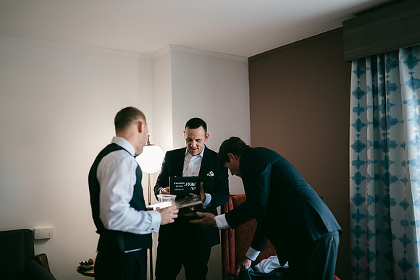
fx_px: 408
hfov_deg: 54.4
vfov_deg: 37.9
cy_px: 140
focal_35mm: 35
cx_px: 210
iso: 400
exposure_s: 1/160
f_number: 1.2
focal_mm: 35
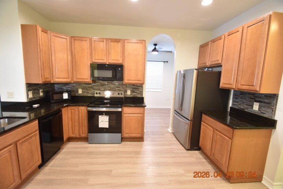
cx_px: 142
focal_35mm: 15
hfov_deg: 100.4
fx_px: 118
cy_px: 94
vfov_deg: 77.3
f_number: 3.5
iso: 800
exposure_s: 1/15
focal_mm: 10
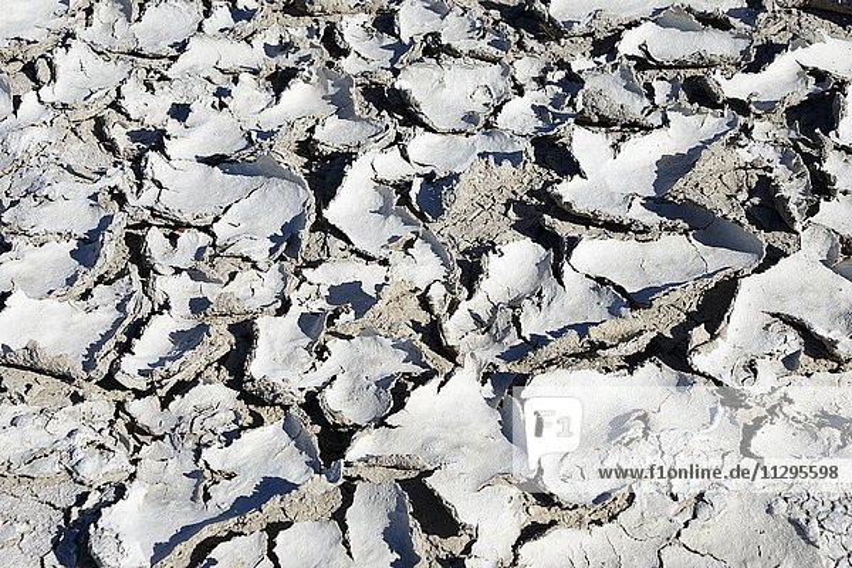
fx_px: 1609
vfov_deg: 20.0
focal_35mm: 68
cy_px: 284
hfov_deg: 29.7
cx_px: 426
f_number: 9
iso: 100
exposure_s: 1/320
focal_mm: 68
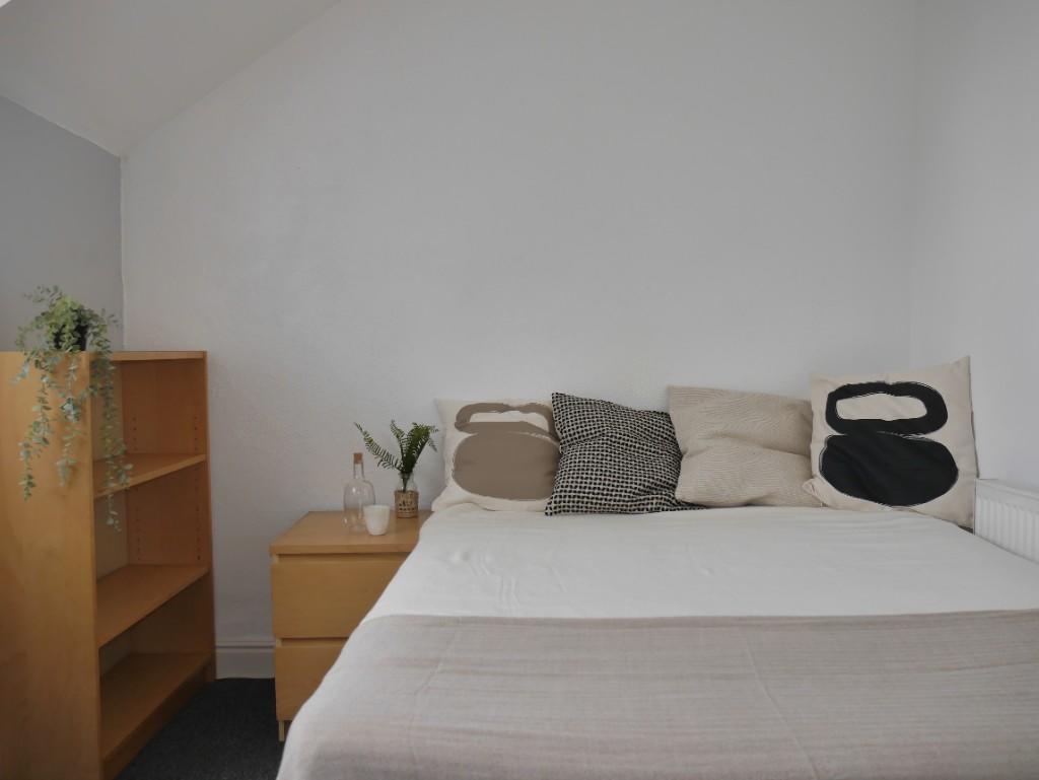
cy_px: 390
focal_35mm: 32
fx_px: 961
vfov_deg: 44.2
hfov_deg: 56.8
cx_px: 520
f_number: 3.6
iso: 200
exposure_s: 1/60
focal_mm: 16
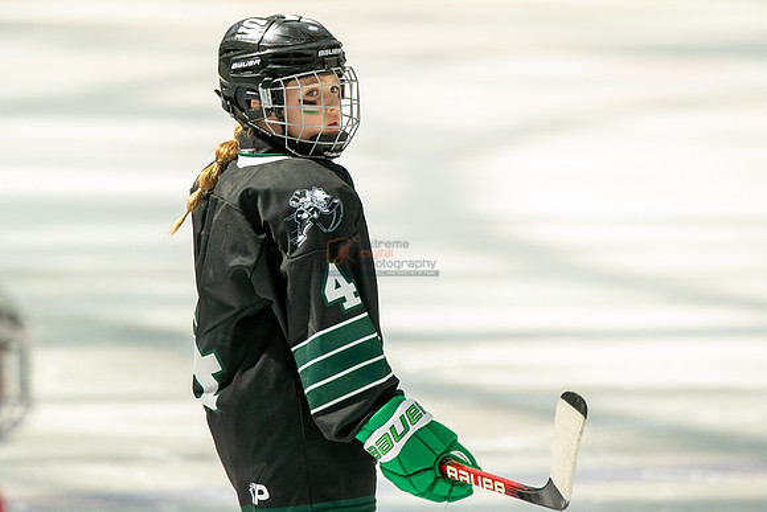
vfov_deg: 2.9
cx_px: 351
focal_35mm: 475
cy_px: 128
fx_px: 10128
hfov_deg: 4.3
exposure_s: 1/3200
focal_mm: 300
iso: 1600
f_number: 3.5
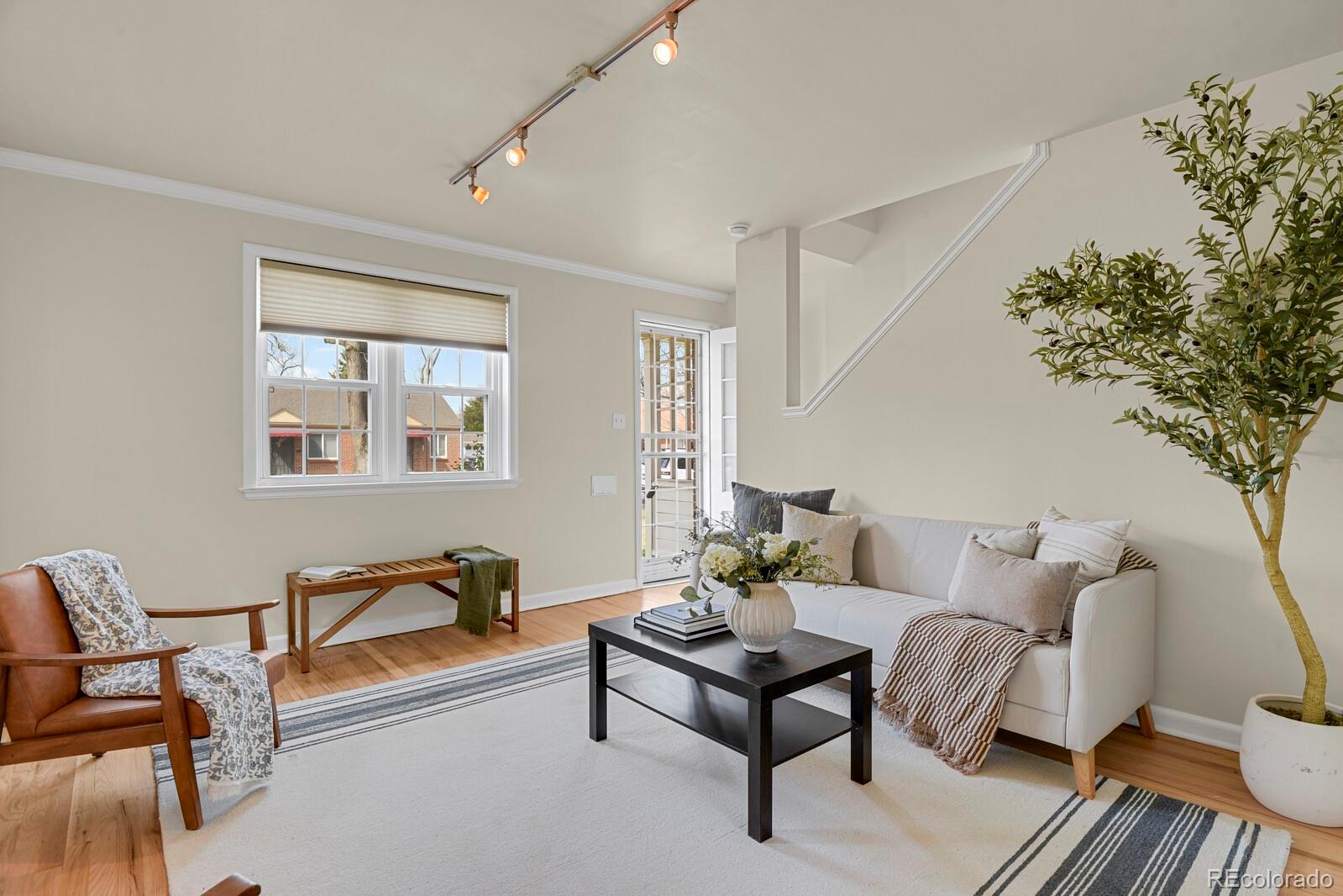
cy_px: 448
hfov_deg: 93.3
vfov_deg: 70.4
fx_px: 634
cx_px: 672
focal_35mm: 17
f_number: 8
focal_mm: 17
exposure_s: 1.3
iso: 250
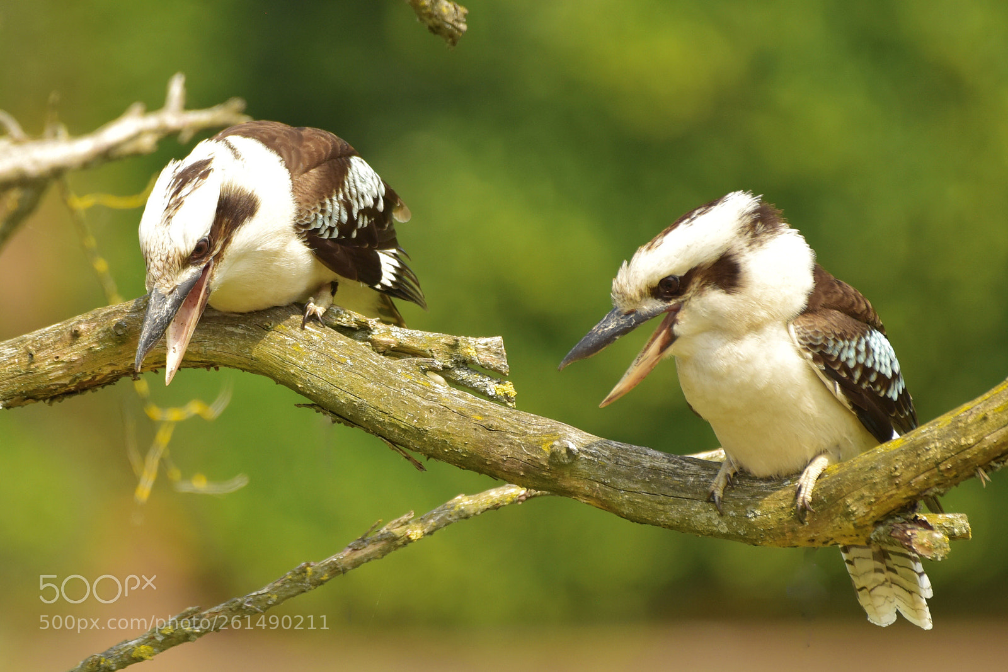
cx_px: 504
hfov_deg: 4.1
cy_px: 336
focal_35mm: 500
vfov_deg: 2.8
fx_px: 14000
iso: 400
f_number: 5.6
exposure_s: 1/1000
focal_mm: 500
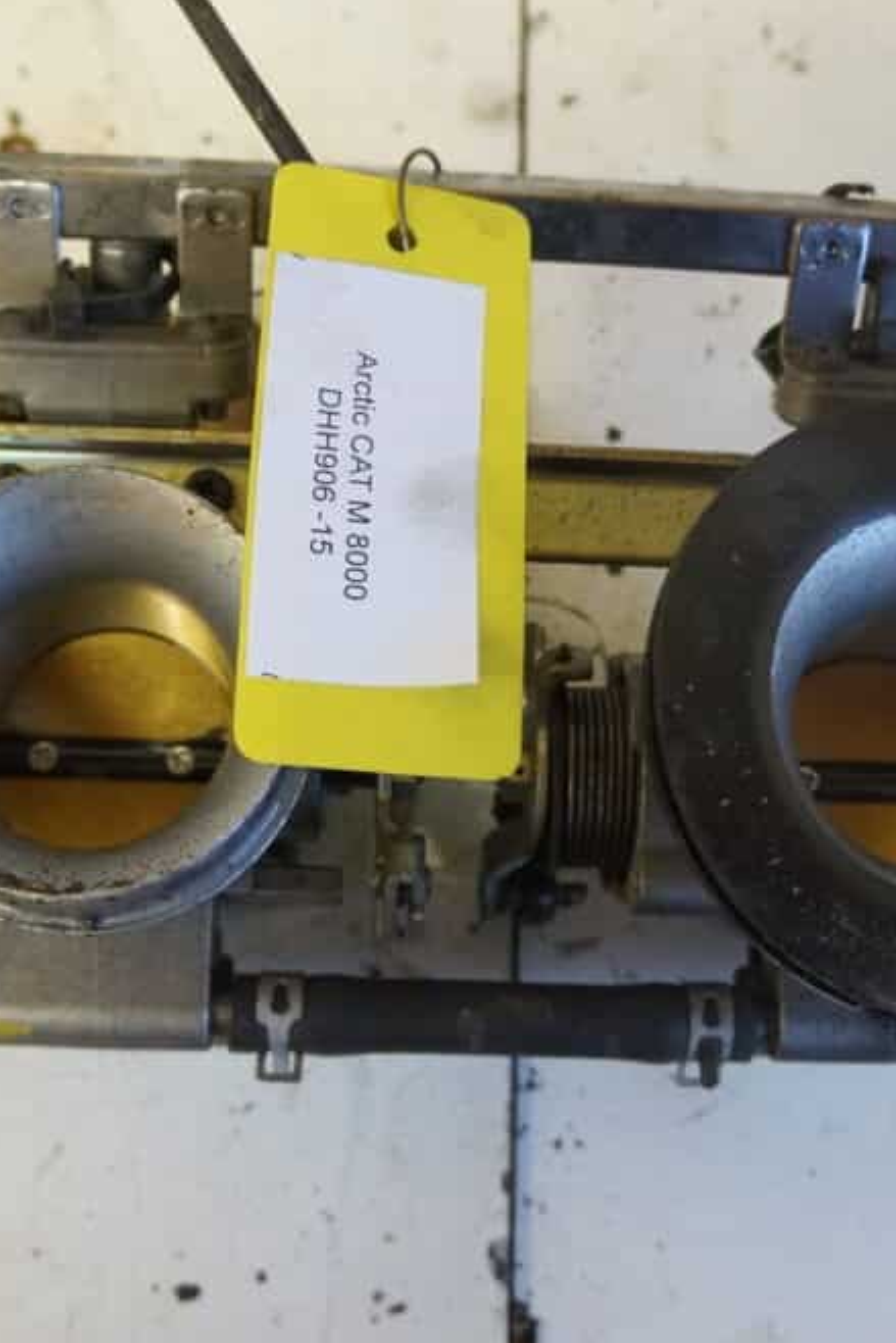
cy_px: 687
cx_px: 506
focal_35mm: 42
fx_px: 1567
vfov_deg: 46.4
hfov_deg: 31.9
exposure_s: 1/60
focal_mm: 18
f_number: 3.5
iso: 1600
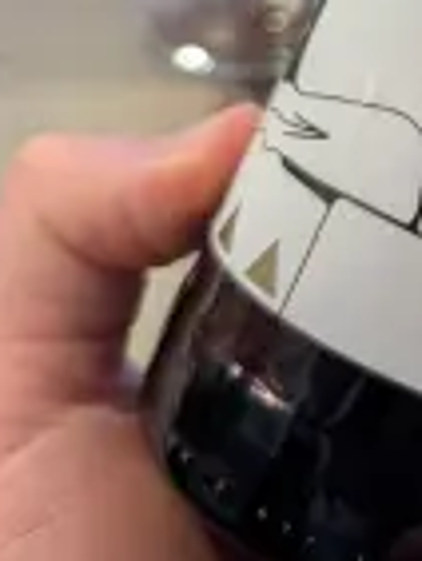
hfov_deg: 19.6
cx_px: 579
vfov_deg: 26.6
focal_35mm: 68
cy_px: -36
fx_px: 1104
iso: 809
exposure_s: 1/48
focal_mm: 6.9
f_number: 1.68
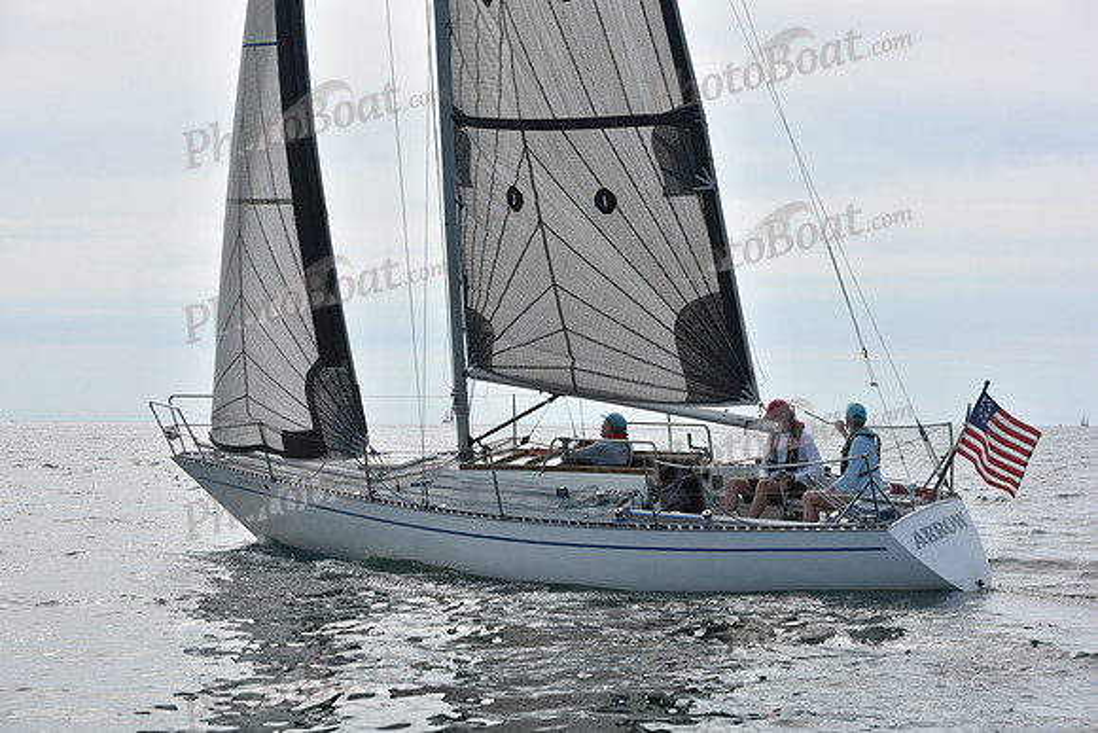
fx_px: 2135
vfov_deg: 19.5
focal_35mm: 70
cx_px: 549
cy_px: 366
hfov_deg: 28.8
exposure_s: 1/1250
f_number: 9
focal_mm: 70
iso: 320
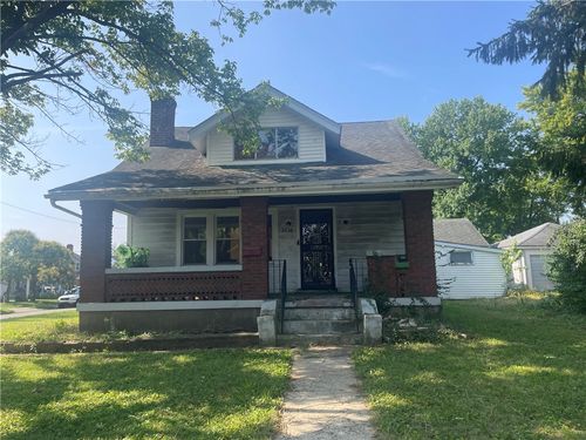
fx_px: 440
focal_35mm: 26
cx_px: 293
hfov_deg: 67.3
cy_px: 220
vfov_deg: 53.1
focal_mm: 4.2
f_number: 1.6
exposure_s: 1/1416
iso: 32
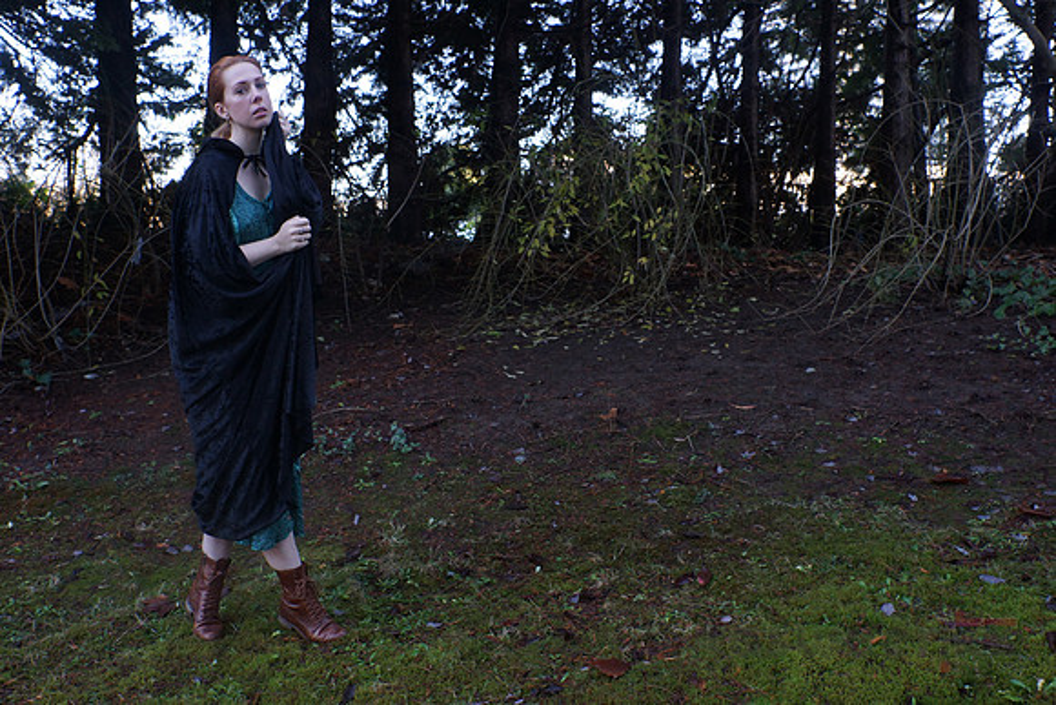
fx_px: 1056
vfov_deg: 36.9
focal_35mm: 36
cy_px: 352
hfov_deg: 53.1
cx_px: 528
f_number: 5.6
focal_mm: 24
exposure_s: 1/80
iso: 400
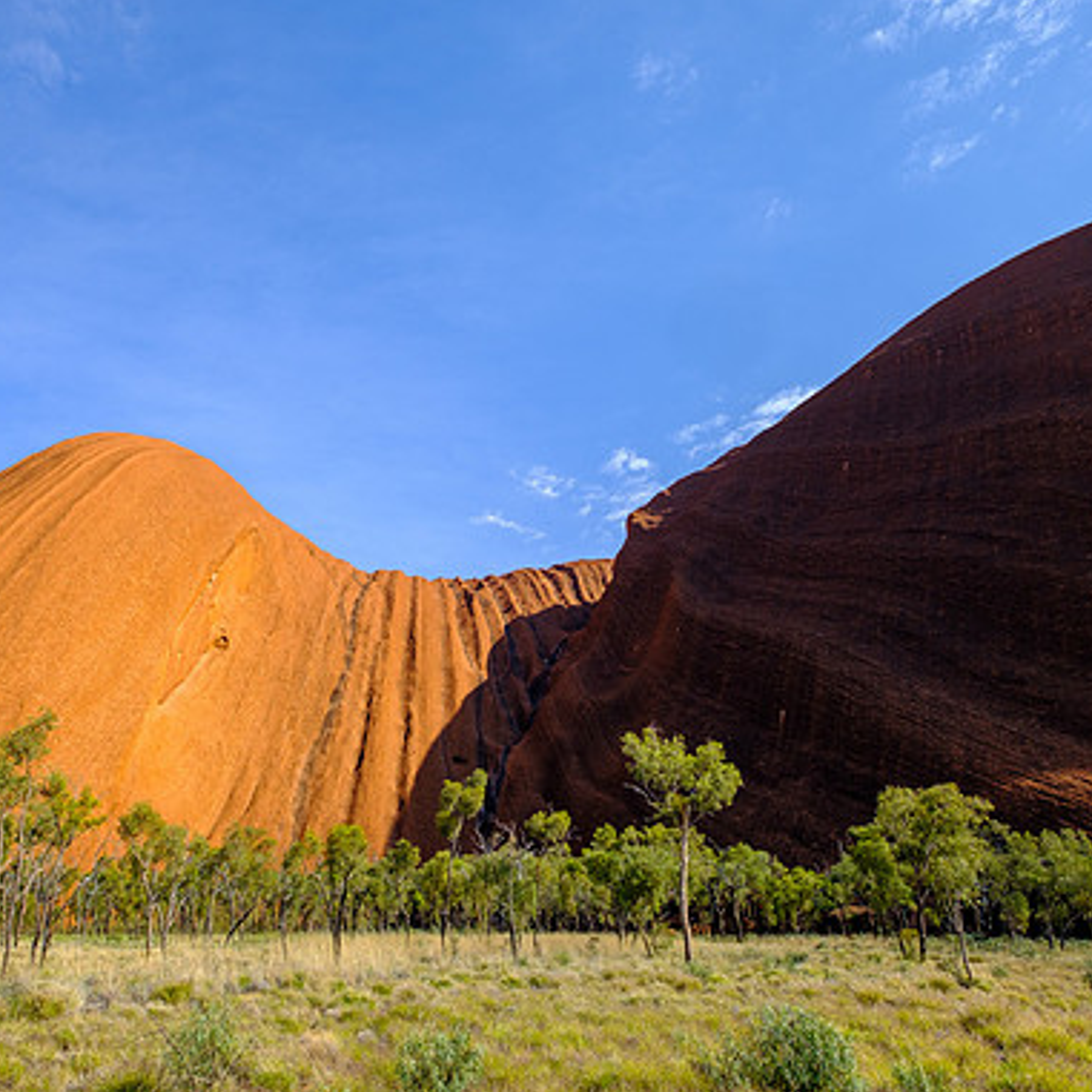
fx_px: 785
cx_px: 447
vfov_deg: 69.6
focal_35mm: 22
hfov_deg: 69.1
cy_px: 543
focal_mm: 11.5
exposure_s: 1/340
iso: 200
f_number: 8
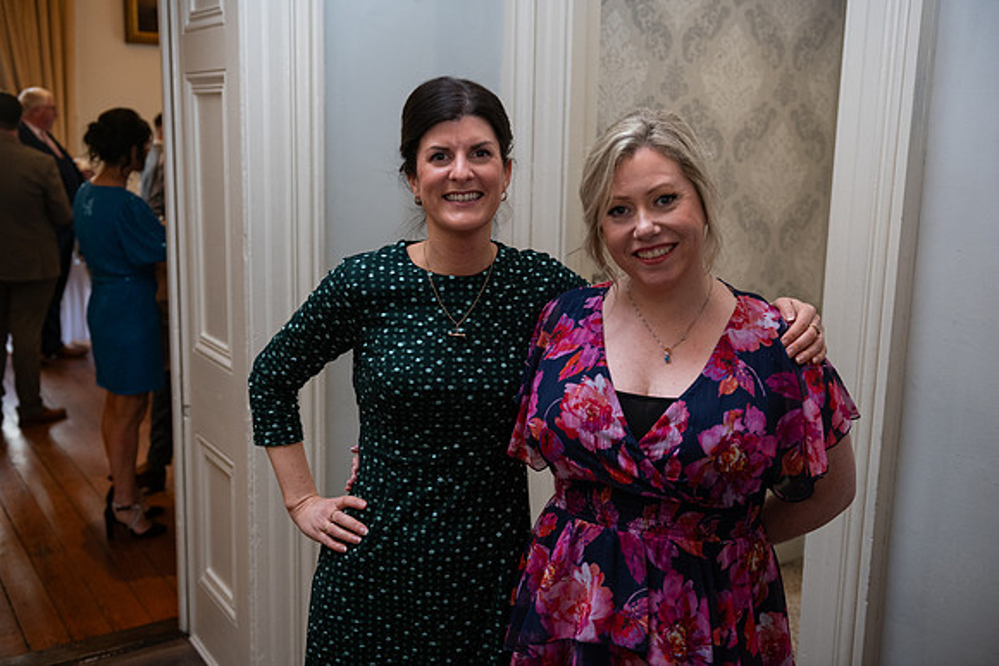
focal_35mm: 38
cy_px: 333
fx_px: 1055
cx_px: 500
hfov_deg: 50.7
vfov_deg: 35.1
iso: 800
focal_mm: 38
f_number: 3.5
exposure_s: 1/160
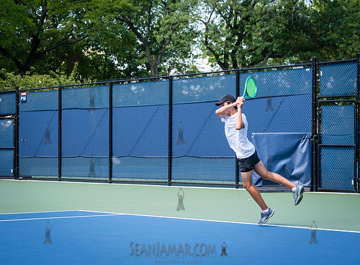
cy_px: 126
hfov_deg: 20.5
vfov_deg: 15.2
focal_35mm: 96
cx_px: 147
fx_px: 992
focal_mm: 76
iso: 100
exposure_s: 1/200
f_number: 4
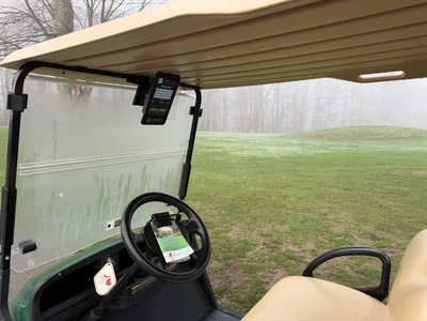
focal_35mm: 24
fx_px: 296
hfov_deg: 71.6
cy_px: 160
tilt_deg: -5.0
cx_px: 214
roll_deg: -1.6
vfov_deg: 56.8
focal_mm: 6.76
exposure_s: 1/459
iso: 80
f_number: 1.78
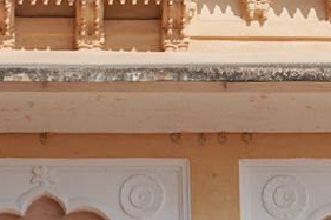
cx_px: 41
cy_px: -66
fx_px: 1571
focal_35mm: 171
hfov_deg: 12.0
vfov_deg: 7.9
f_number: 18
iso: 100
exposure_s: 1/100
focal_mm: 24
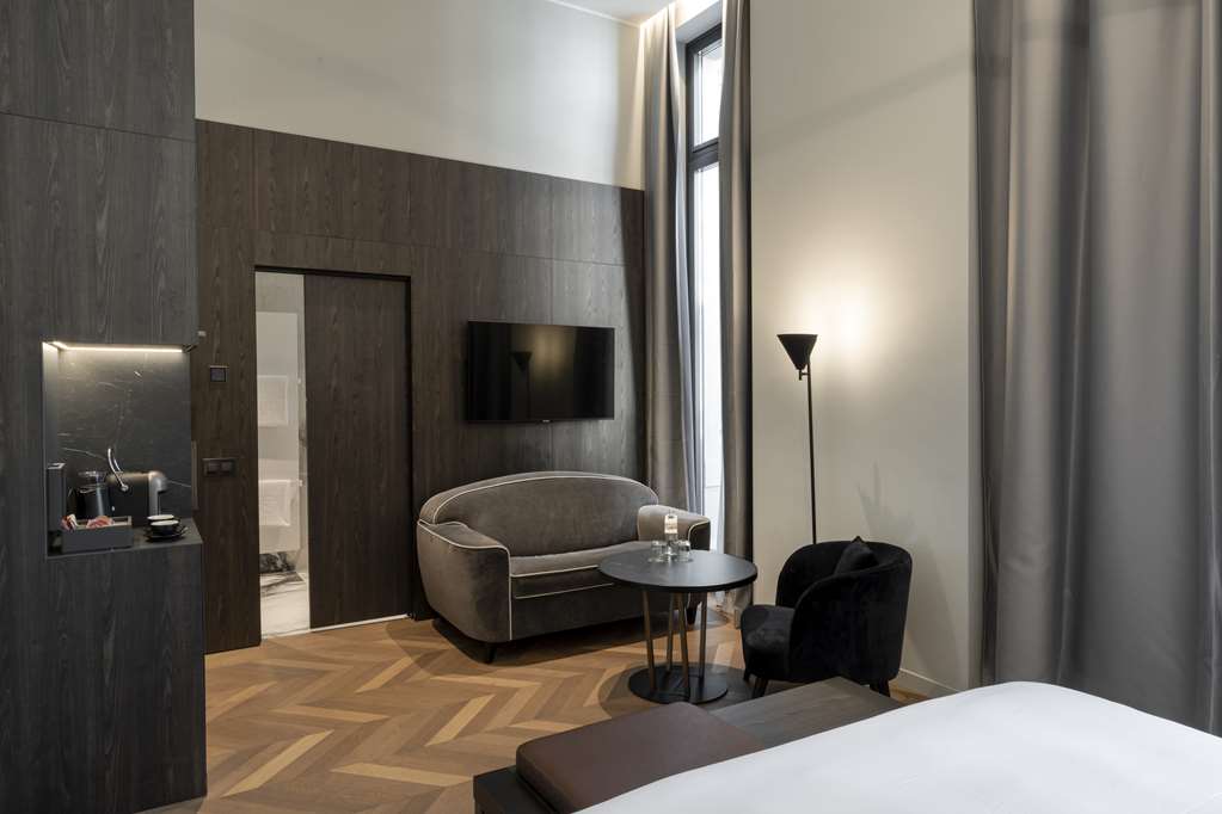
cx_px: 611
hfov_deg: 78.6
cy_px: 407
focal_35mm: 22
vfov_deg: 57.2
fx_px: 747
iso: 100
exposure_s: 4
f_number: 16
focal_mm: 22
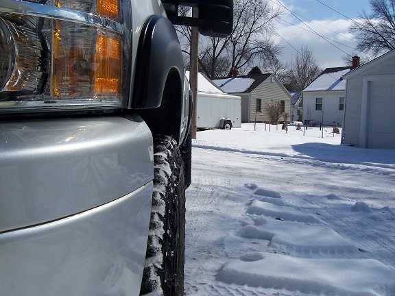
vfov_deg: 41.8
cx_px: 198
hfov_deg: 54.0
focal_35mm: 34
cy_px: 148
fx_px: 388
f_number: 5.6
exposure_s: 1/1000
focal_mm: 5.6
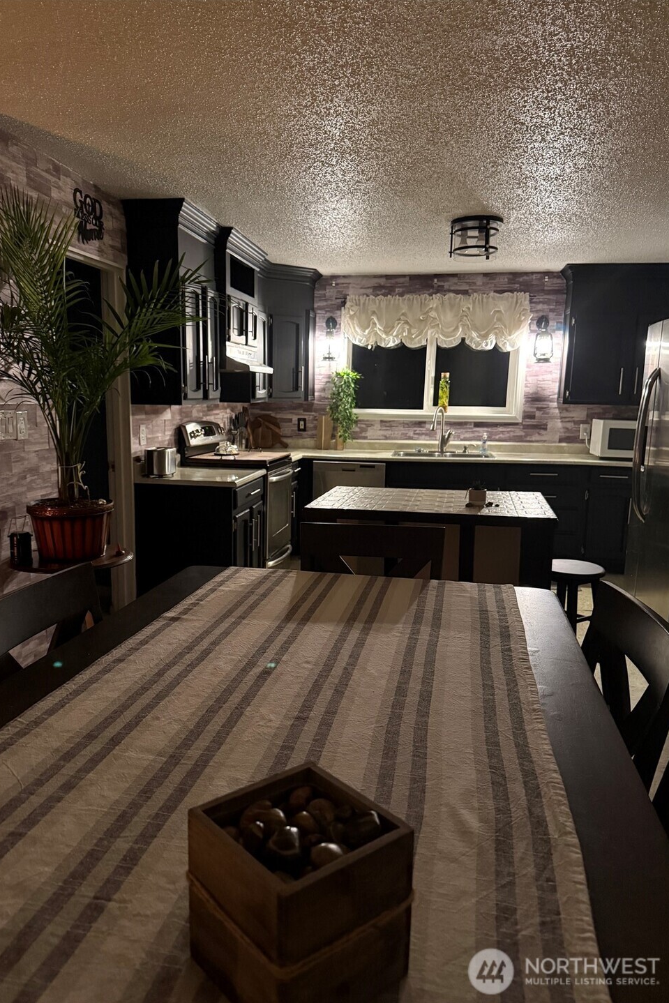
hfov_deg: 51.2
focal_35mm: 25
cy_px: 502
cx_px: 305
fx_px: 697
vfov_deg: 71.5
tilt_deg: -7.8
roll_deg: -2.0
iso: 800
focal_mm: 6.76
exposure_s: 1/30
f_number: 1.78
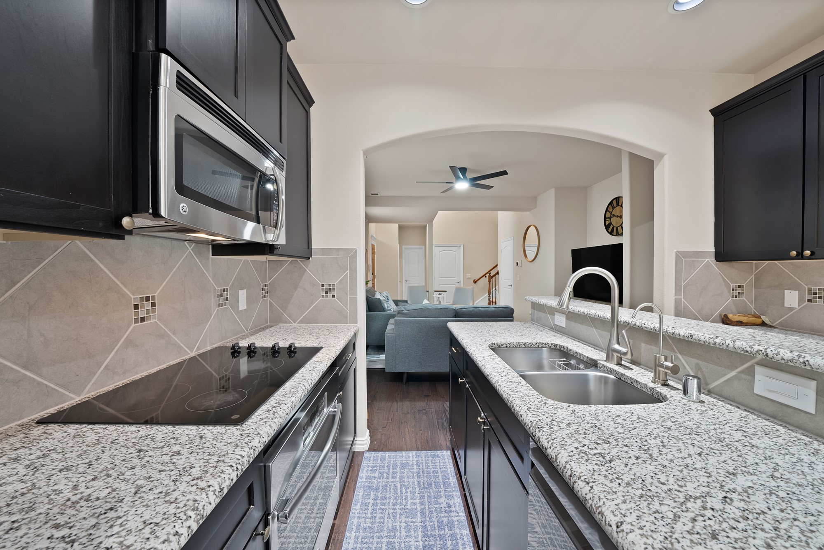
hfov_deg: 112.6
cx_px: 412
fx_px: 275
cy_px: 275
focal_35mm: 12
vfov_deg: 90.1
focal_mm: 12
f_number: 9
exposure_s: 1
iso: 640
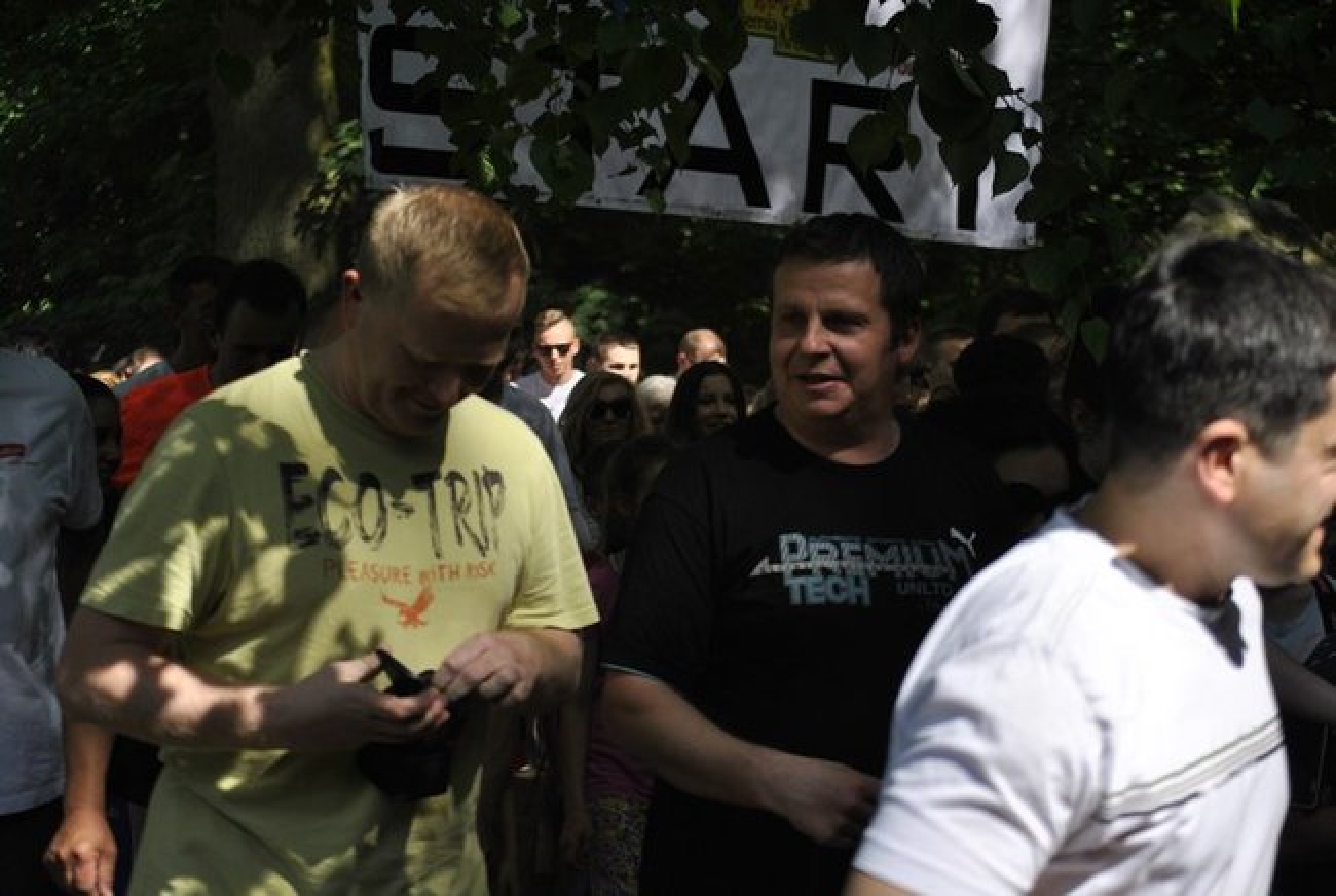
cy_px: 448
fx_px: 3067
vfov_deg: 16.6
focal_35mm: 82
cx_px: 668
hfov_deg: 24.6
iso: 160
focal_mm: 55
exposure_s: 1/1000
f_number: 4
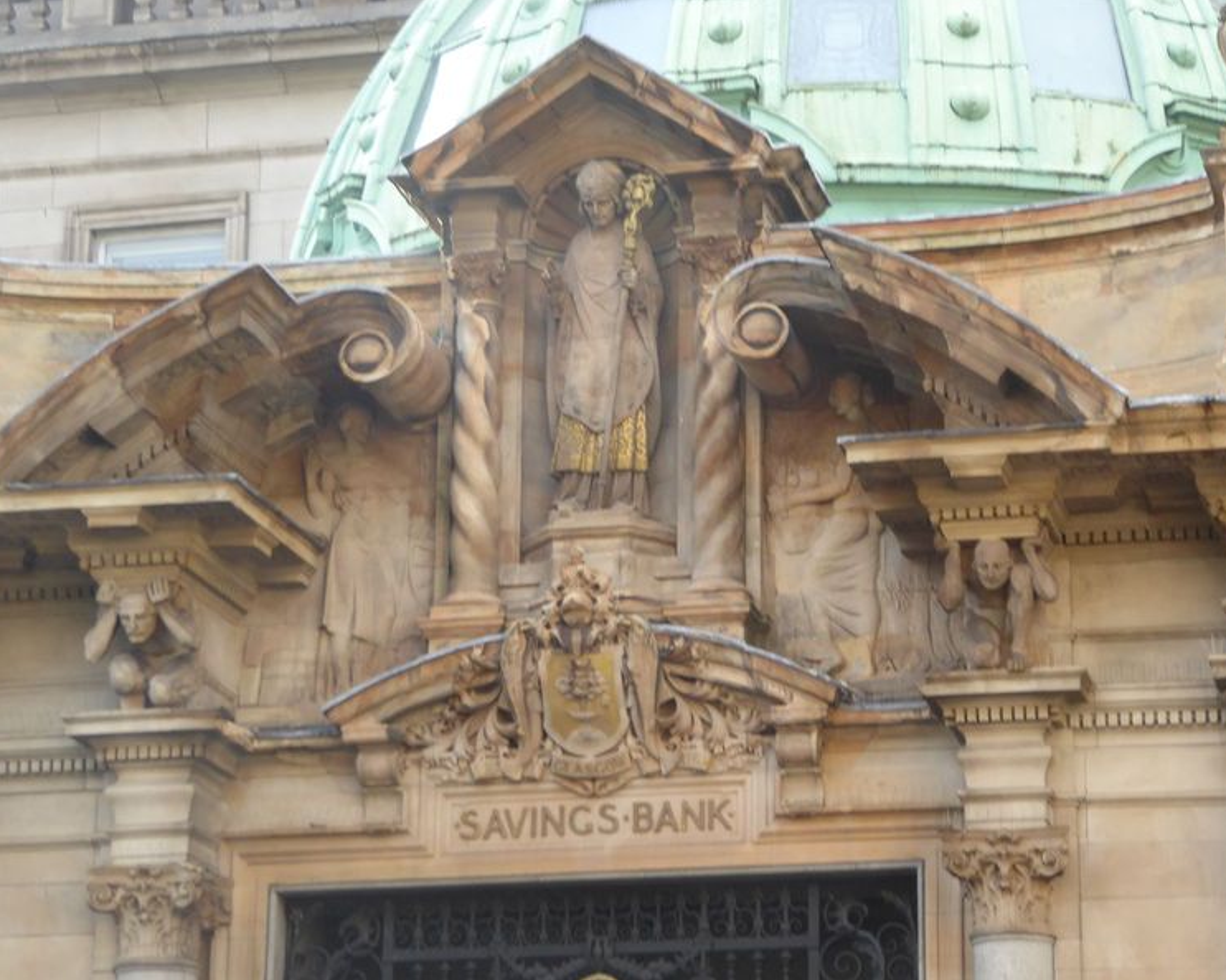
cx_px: 644
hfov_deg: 15.6
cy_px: 488
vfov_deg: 12.5
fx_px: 4462
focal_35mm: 123
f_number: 5.1
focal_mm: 19
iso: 160
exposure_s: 1/60
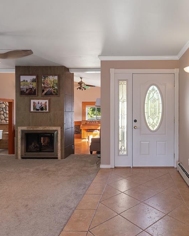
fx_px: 182
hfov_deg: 52.7
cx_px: 140
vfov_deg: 66.0
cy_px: 116
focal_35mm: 26
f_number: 9
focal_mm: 18
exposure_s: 1/4
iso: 320
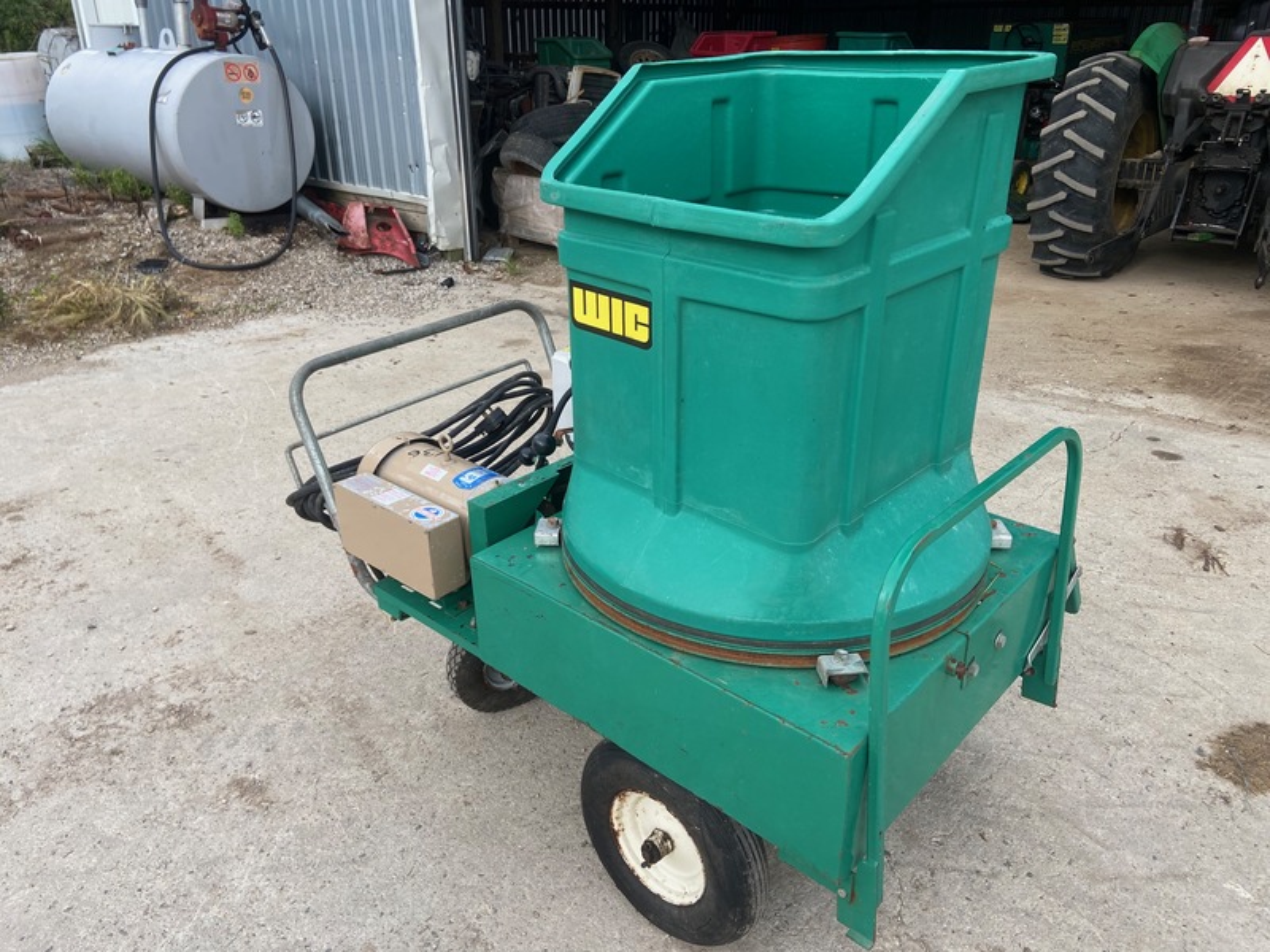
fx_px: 954
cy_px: 476
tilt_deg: -25.7
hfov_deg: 67.3
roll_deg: +0.8
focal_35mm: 26
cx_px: 635
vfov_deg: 53.1
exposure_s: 1/402
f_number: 1.8
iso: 32
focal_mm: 4.25
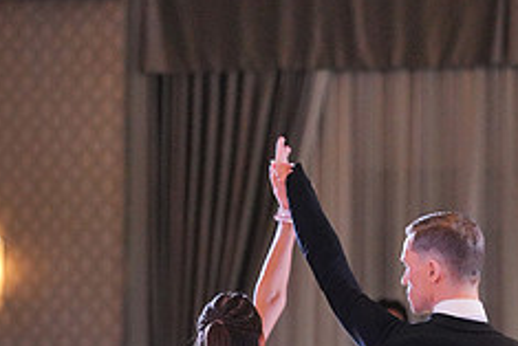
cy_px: 558
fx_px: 5327
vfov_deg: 3.7
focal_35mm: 370
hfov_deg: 5.6
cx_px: 321
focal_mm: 150
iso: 6400
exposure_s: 1/500
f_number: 4
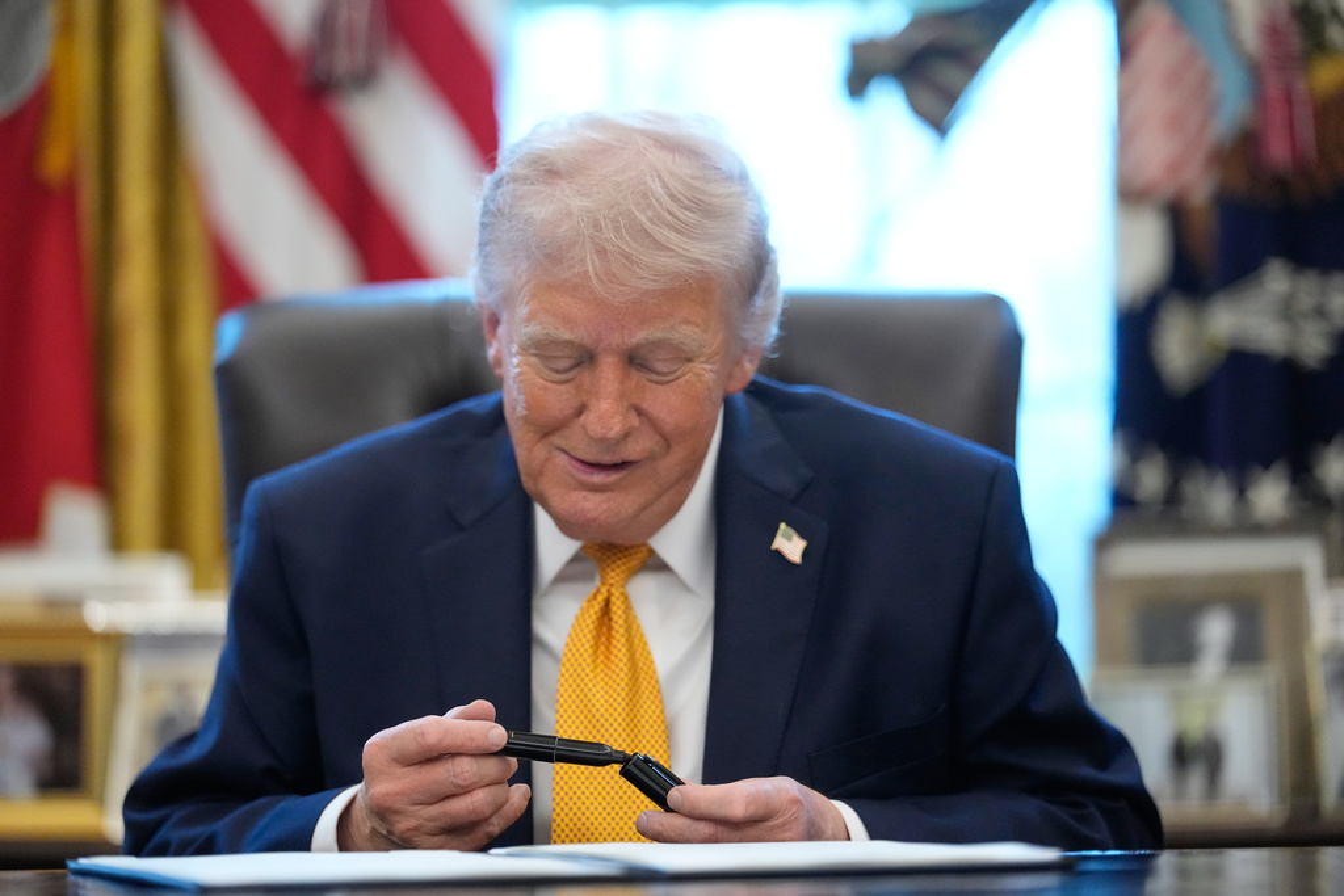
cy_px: 448
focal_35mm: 117
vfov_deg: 11.7
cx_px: 672
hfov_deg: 17.5
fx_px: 4368
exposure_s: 1/500
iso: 5000
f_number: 2
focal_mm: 117
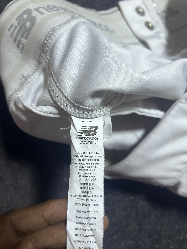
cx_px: 94
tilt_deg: -78.5
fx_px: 187
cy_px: 124
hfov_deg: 53.1
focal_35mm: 26
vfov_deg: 67.3
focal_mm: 5.7
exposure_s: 1/50
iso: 160
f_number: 1.5
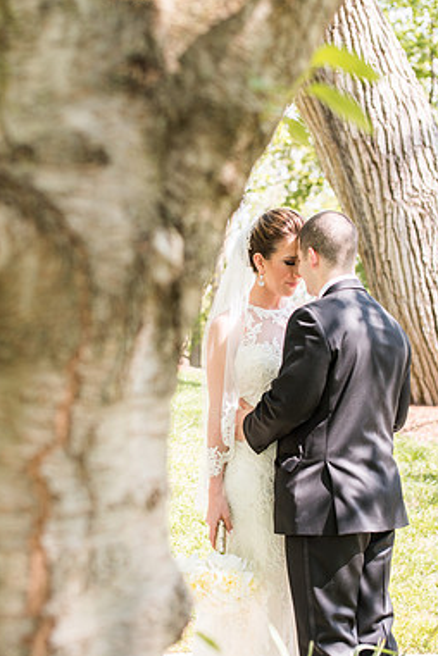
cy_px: 339
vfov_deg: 33.9
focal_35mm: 59
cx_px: 222
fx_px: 1077
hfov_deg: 23.0
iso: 125
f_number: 2.5
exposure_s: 1/800
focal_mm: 50
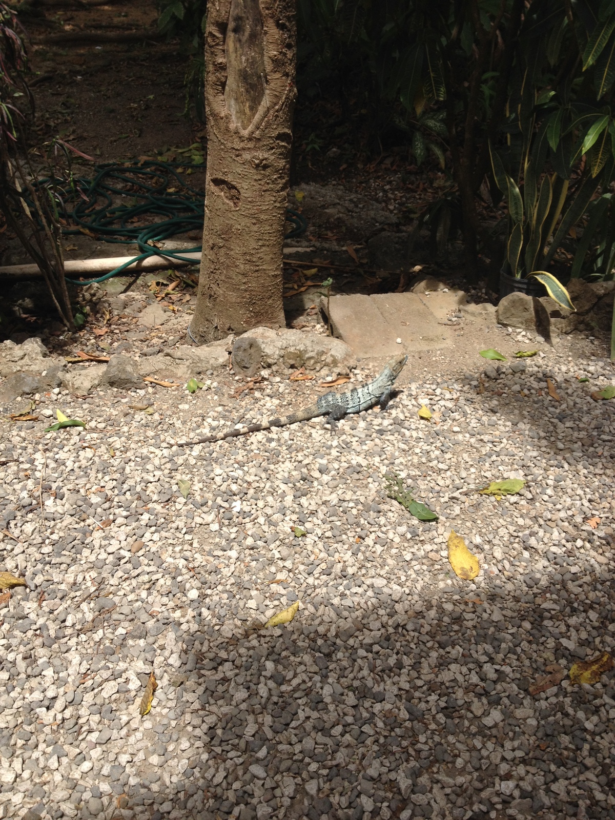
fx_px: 829
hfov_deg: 40.7
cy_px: 410
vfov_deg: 52.6
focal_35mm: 35
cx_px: 308
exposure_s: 1/778
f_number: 2.4
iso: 50
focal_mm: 4.28
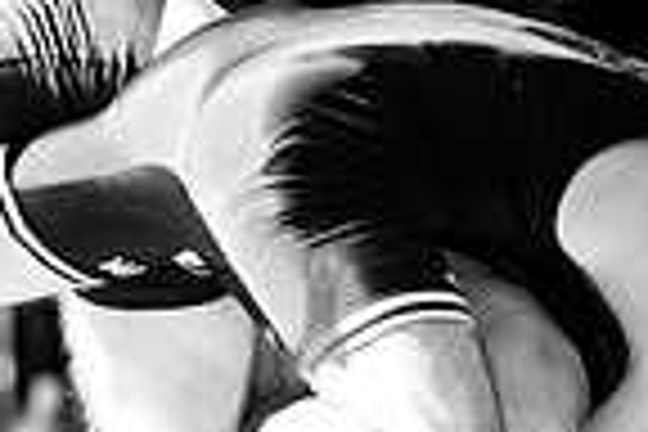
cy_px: 130
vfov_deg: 2.1
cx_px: 472
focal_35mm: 642
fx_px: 11555
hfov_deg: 3.2
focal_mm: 135
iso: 400
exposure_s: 1/400
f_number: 4
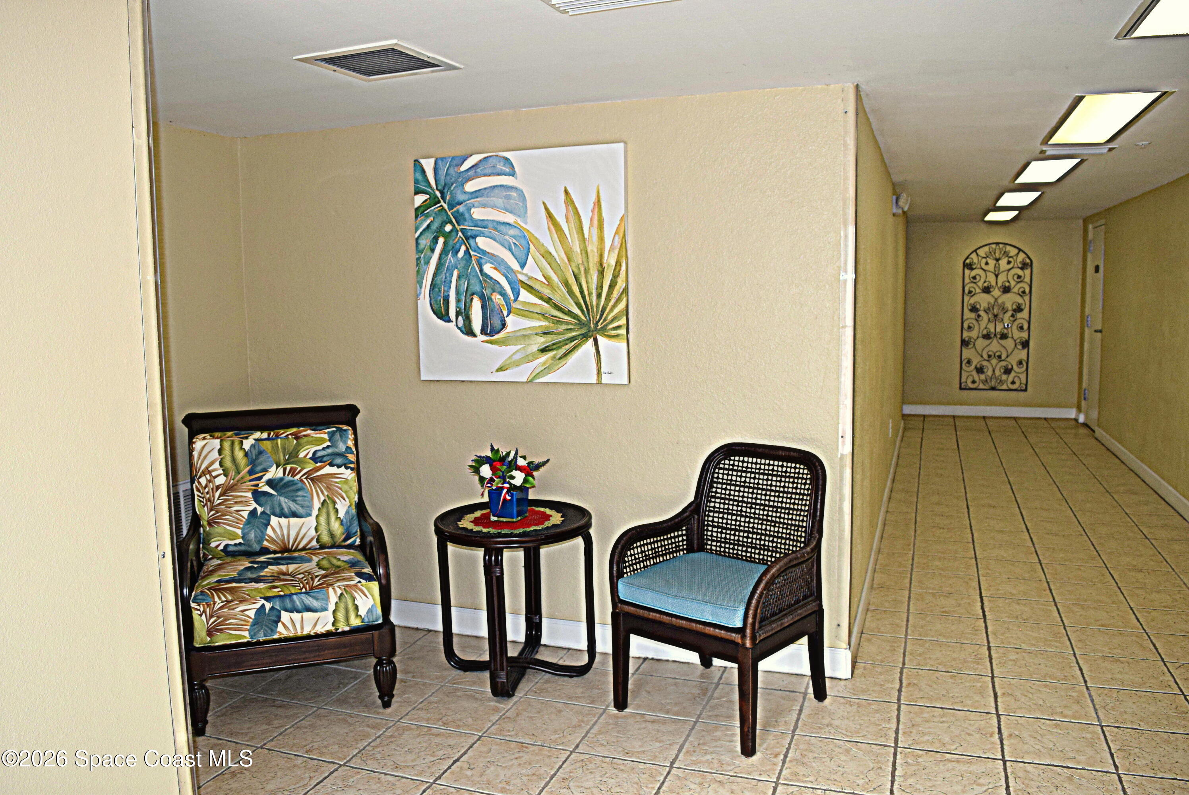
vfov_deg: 48.0
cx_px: 594
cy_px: 398
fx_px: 892
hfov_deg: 67.3
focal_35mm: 27
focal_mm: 18
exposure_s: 1/200
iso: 640
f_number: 5.6
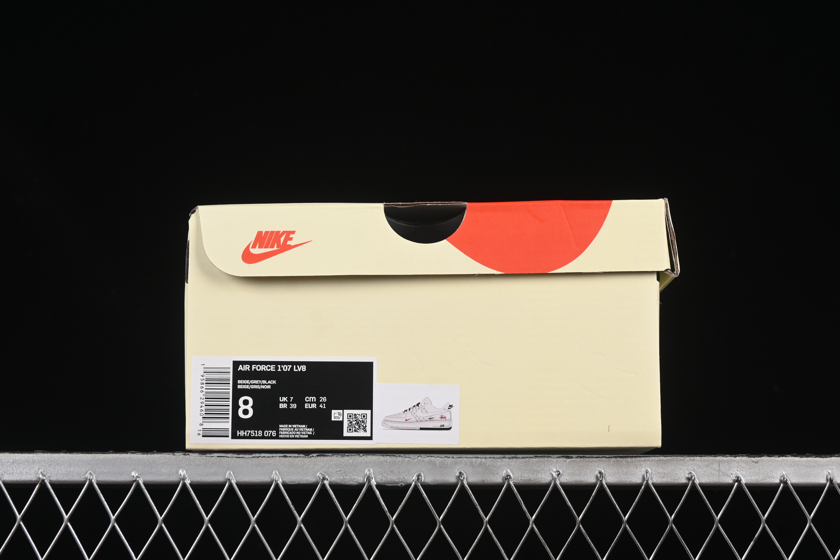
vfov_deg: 18.2
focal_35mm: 75
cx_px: 420
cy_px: 280
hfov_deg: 27.0
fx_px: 1750
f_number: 8
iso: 160
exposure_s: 1/80
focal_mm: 50
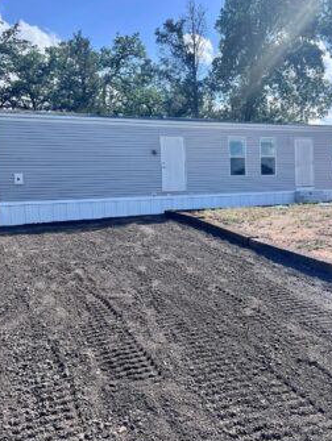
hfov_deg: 45.4
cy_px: 213
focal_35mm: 31
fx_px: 396
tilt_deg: -1.7
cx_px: 186
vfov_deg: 58.3
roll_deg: +2.1
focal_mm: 5.7
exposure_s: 1/2762
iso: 50
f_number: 1.5
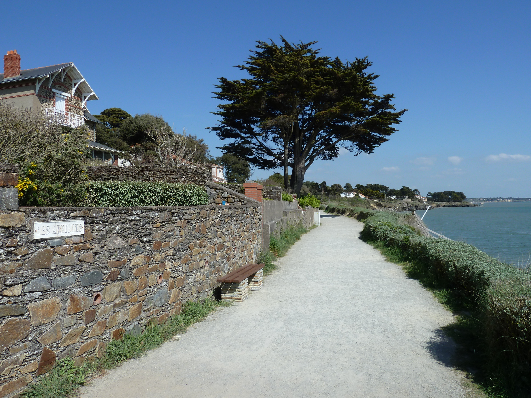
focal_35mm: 25
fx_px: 383
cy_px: 199
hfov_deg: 69.4
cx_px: 266
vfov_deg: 54.9
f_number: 5
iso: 80
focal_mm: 4.1
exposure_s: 1/500
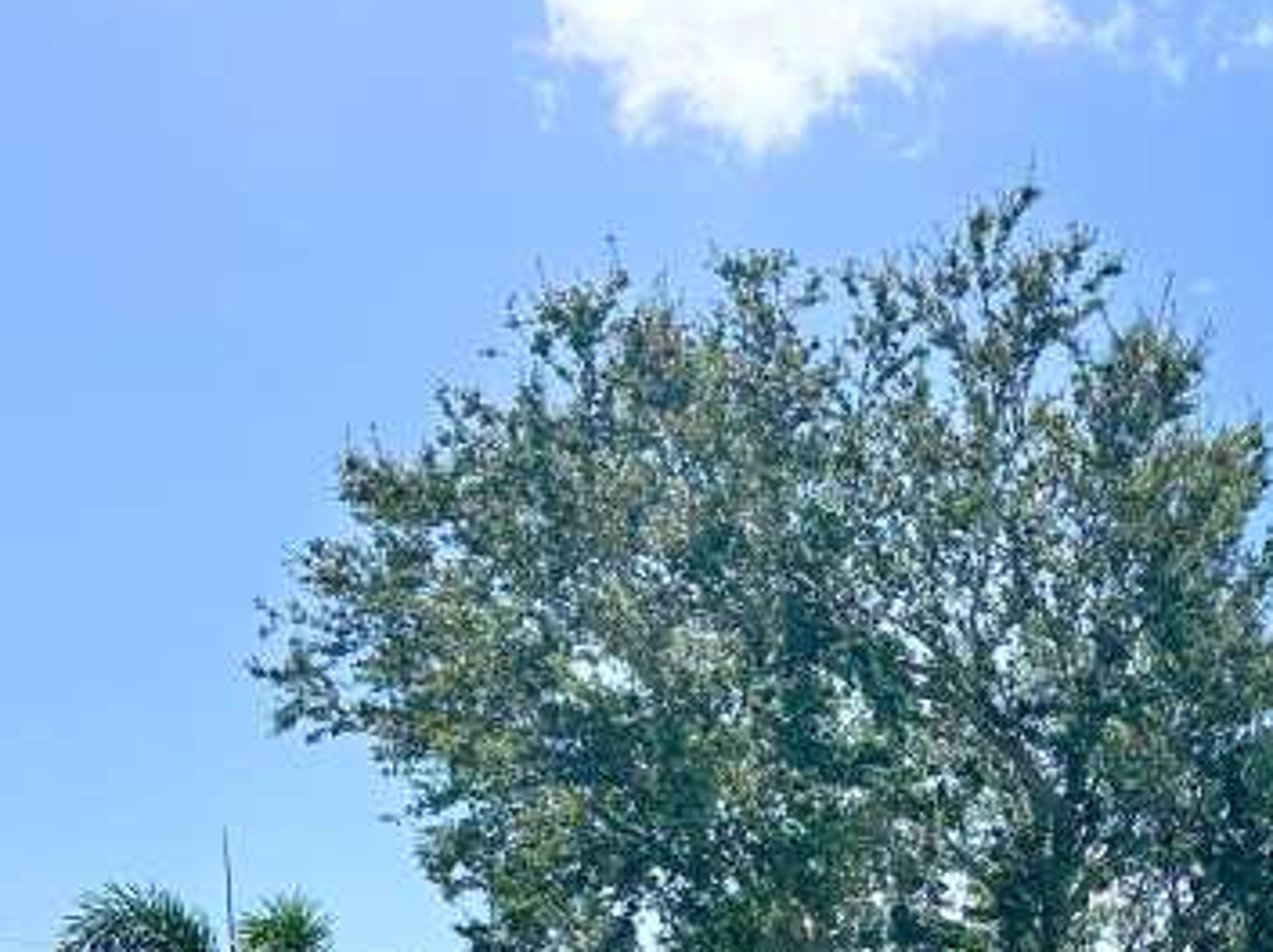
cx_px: 1031
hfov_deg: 31.8
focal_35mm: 59
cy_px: 1042
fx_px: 2168
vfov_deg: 23.3
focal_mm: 5.7
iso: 50
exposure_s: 1/3704
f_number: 1.5
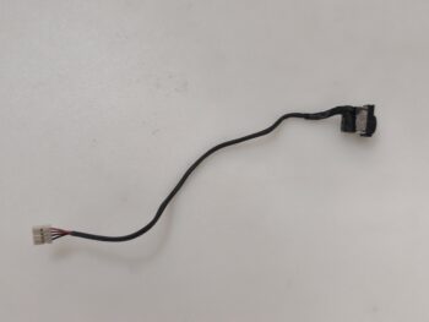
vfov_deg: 40.7
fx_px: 434
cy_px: 161
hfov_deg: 52.6
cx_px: 214
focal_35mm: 35
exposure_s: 1/50
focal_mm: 6.57
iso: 400
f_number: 1.6
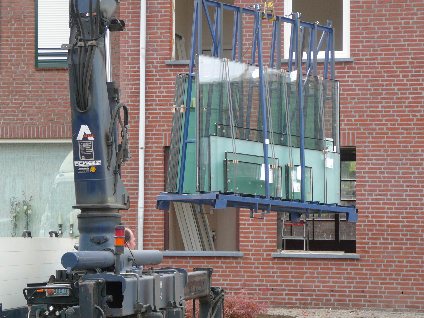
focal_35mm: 118
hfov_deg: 16.7
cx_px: 212
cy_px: 159
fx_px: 1445
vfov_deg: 12.6
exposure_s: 1/160
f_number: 3.9
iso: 80
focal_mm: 17.6
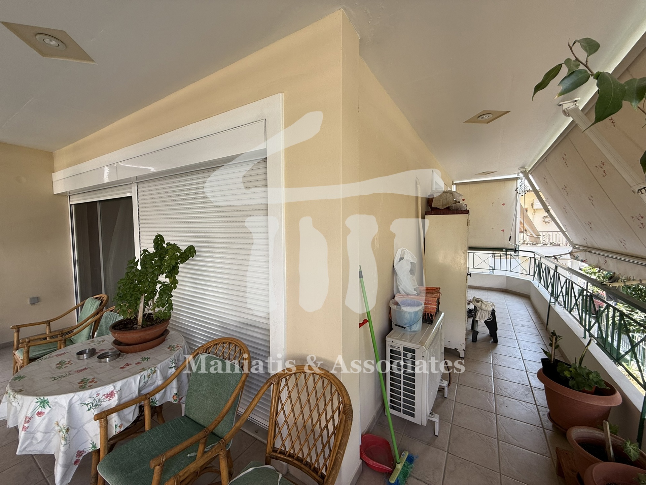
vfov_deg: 85.7
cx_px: 323
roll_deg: +0.1
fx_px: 261
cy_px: 242
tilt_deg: -3.7
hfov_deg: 102.1
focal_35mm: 14
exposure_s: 1/146
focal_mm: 2.22
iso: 50
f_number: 2.2
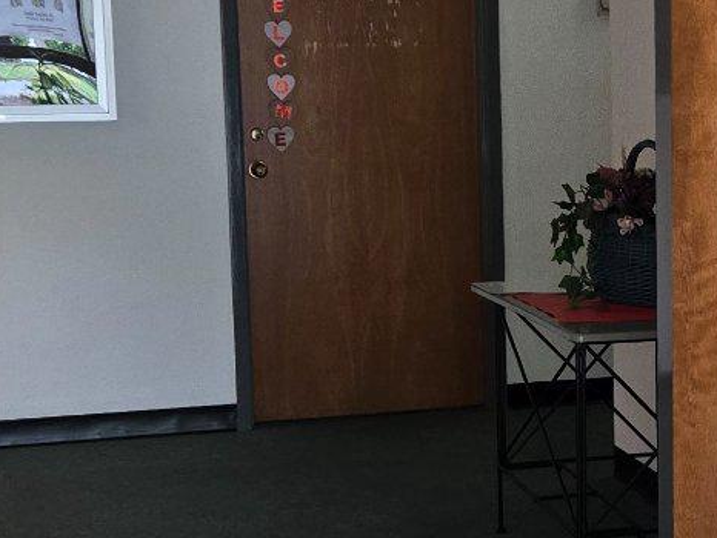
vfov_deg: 14.7
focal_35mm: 101
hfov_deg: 18.9
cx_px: 709
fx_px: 2093
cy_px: 267
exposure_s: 1/120
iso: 200
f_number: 1.8
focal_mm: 5.4
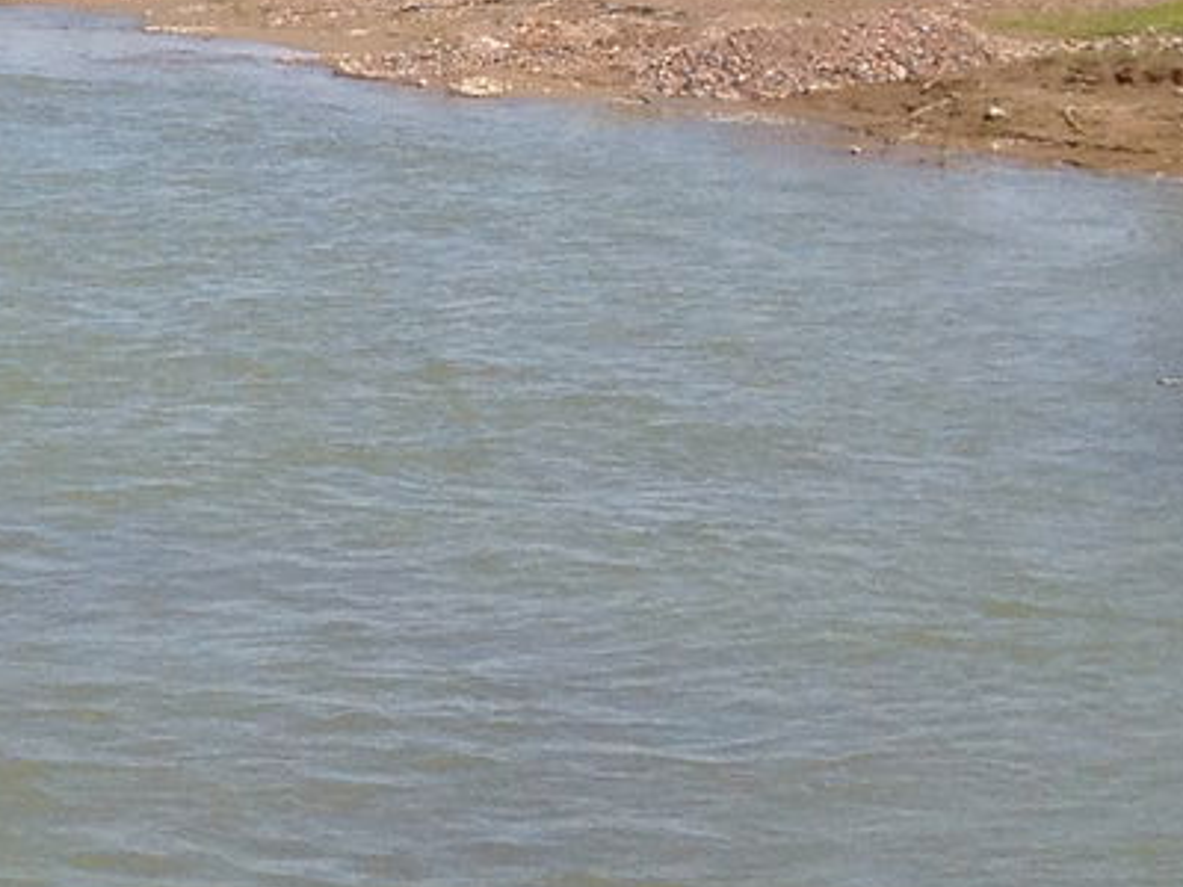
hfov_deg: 11.2
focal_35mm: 168
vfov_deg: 8.8
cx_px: -736
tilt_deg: -5.8
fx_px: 5741
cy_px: 192
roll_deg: +1.7
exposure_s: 1/2208
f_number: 2.4
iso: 50
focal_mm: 4.28
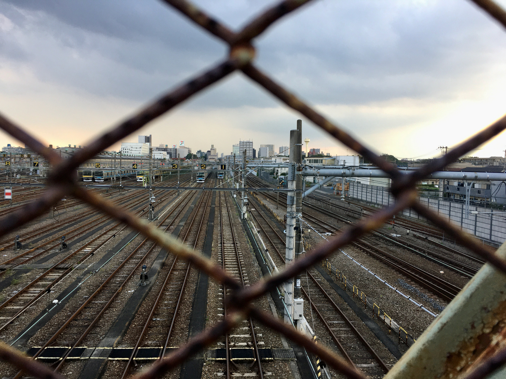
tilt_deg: -2.7
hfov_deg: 61.7
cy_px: 190
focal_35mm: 29
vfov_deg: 48.2
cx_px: 253
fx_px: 424
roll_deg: -0.1
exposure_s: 1/120
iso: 40
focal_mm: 4.15
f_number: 2.2
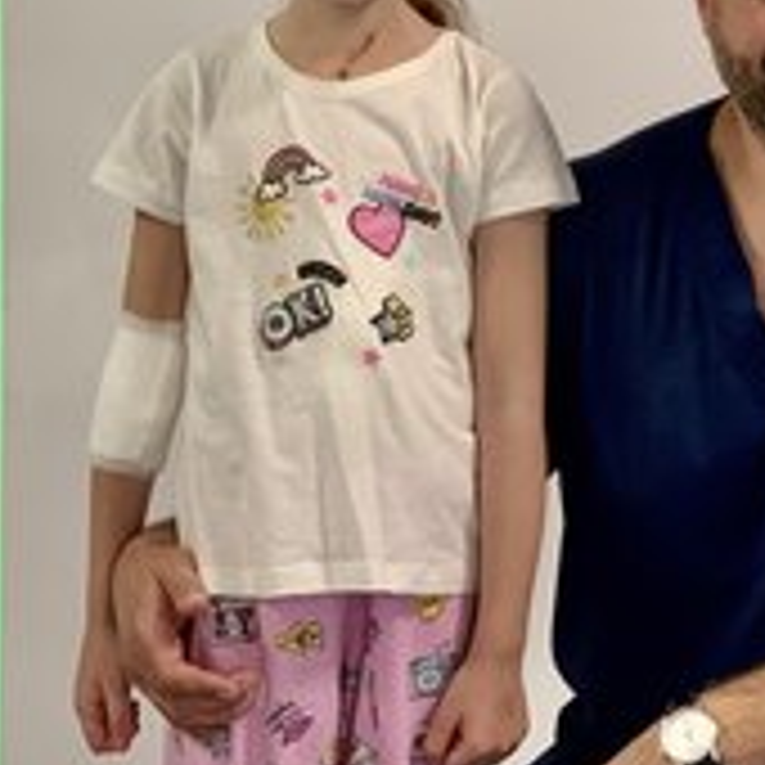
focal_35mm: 108
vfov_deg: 16.0
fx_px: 2700
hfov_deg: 16.0
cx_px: 572
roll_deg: -0.8
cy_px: 158
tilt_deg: -0.4
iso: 200
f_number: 2.4
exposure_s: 1/50
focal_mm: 6
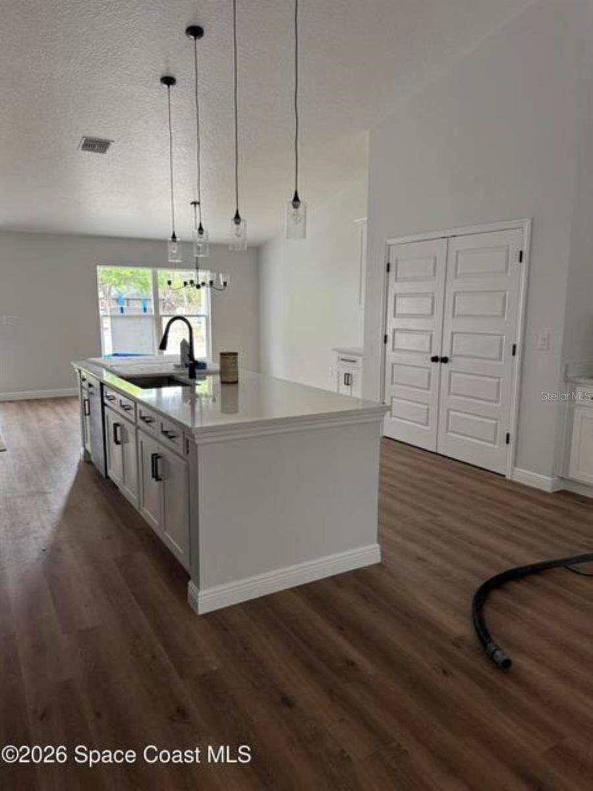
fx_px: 548
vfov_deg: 71.6
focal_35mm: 24
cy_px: 396
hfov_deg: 56.8
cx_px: 296
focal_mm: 6.76
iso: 200
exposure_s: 1/62
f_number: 1.78
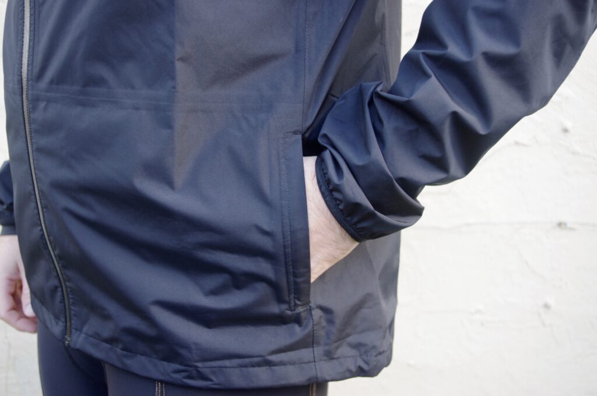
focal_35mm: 36
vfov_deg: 36.8
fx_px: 596
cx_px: 298
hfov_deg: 53.2
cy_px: 198
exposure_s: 1/50
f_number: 4
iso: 200
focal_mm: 24.38
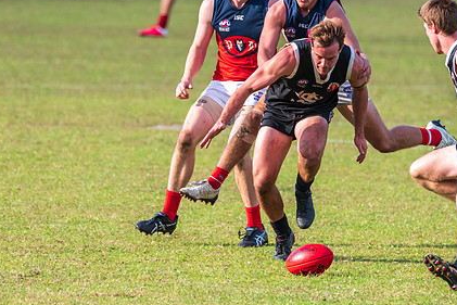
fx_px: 9765
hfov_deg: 2.7
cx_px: 295
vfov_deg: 1.8
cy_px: 181
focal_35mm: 769
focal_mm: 450
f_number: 7.1
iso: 800
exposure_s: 1/1250
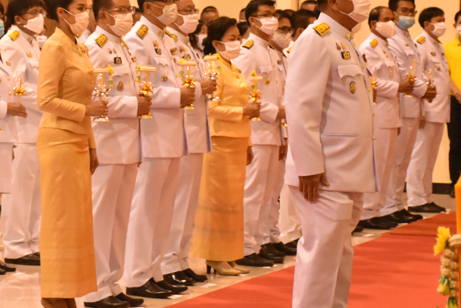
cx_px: 21
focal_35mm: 162
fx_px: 2074
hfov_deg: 12.6
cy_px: 112
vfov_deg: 8.5
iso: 4000
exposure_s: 1/100
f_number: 5
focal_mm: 50
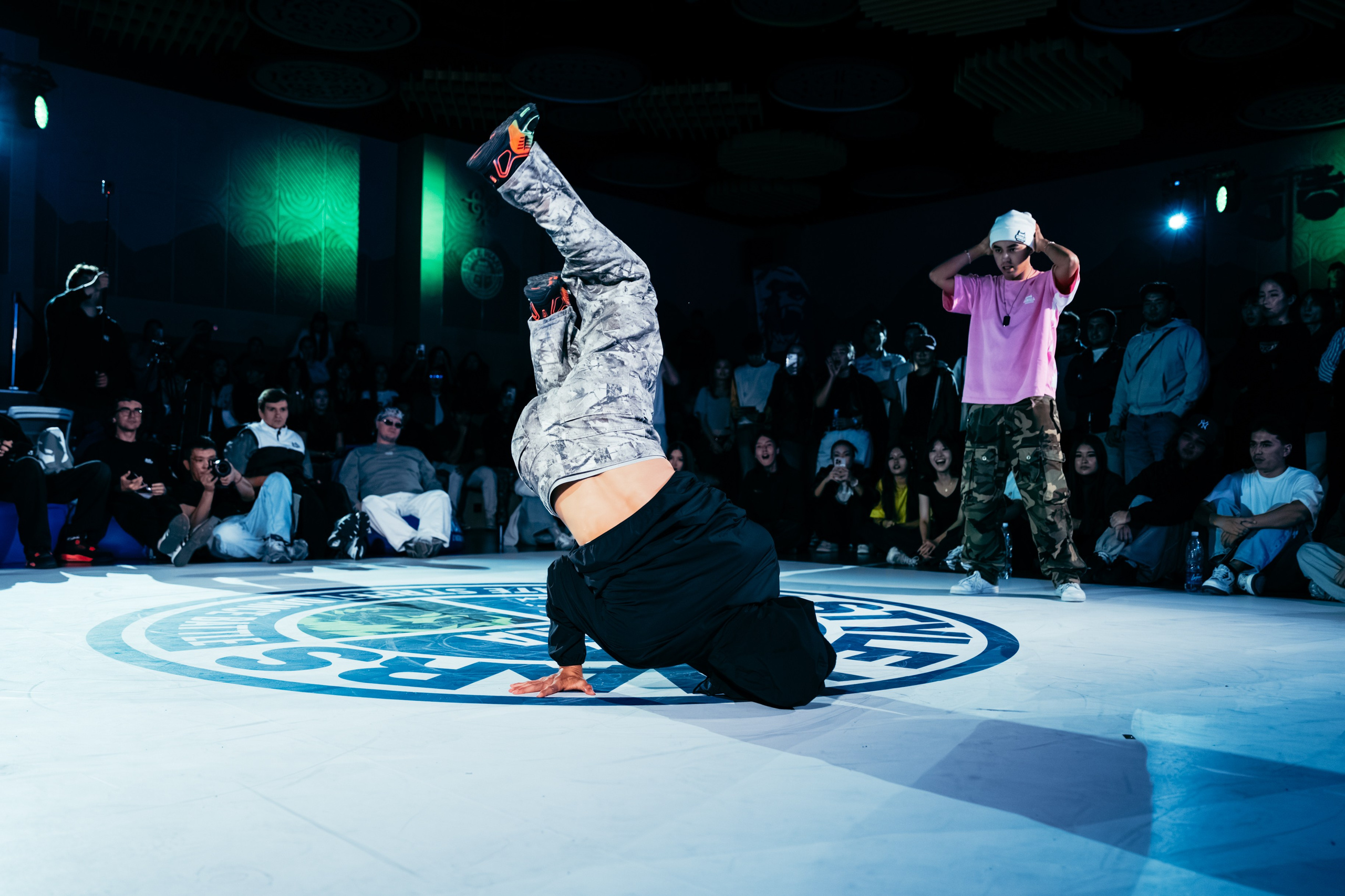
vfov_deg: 42.6
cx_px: 665
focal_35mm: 31
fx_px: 1148
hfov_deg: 60.7
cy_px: 480
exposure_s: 1/800
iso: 3200
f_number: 2.8
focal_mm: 26
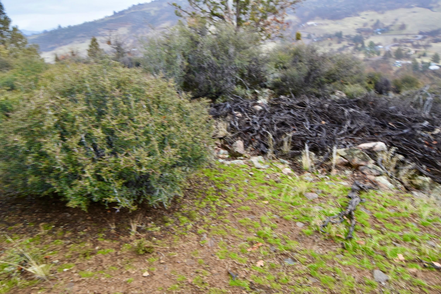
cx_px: 220
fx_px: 331
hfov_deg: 67.4
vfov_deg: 48.0
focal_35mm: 27
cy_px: 147
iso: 320
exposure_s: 1/60
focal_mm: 18
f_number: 8
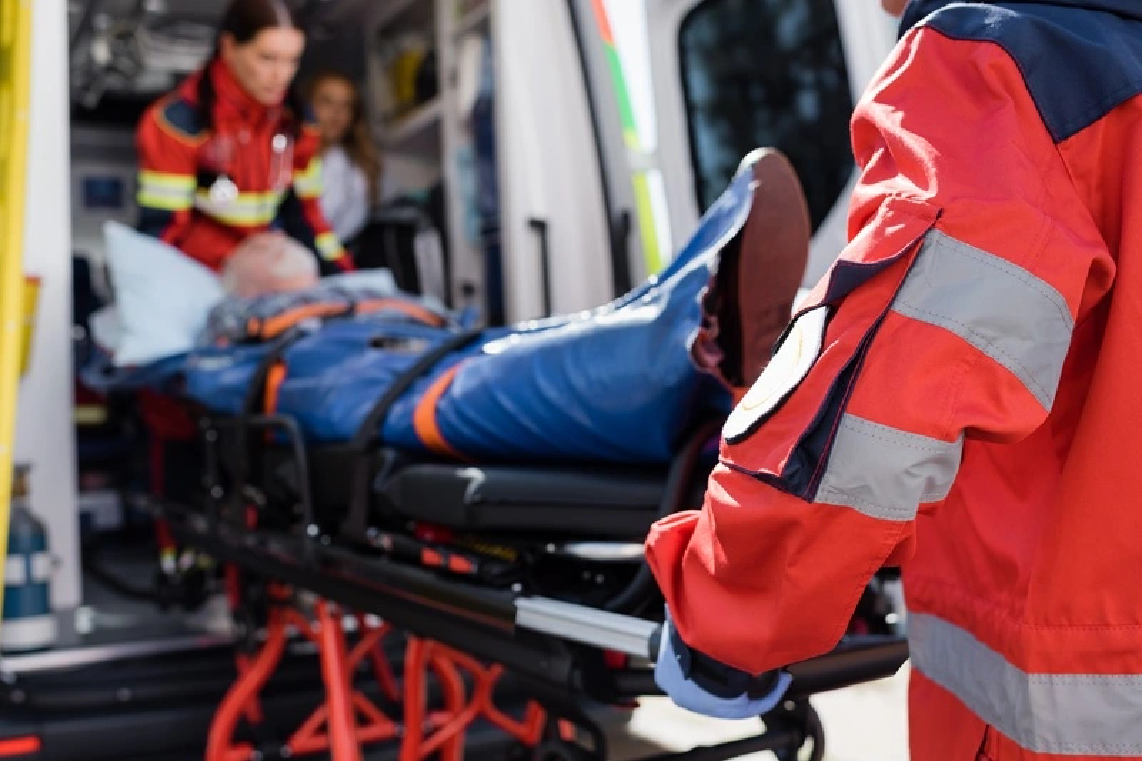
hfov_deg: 54.4
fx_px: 1110
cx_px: 571
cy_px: 380
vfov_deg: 37.8
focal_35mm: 35
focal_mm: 35
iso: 100
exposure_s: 1/400
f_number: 4
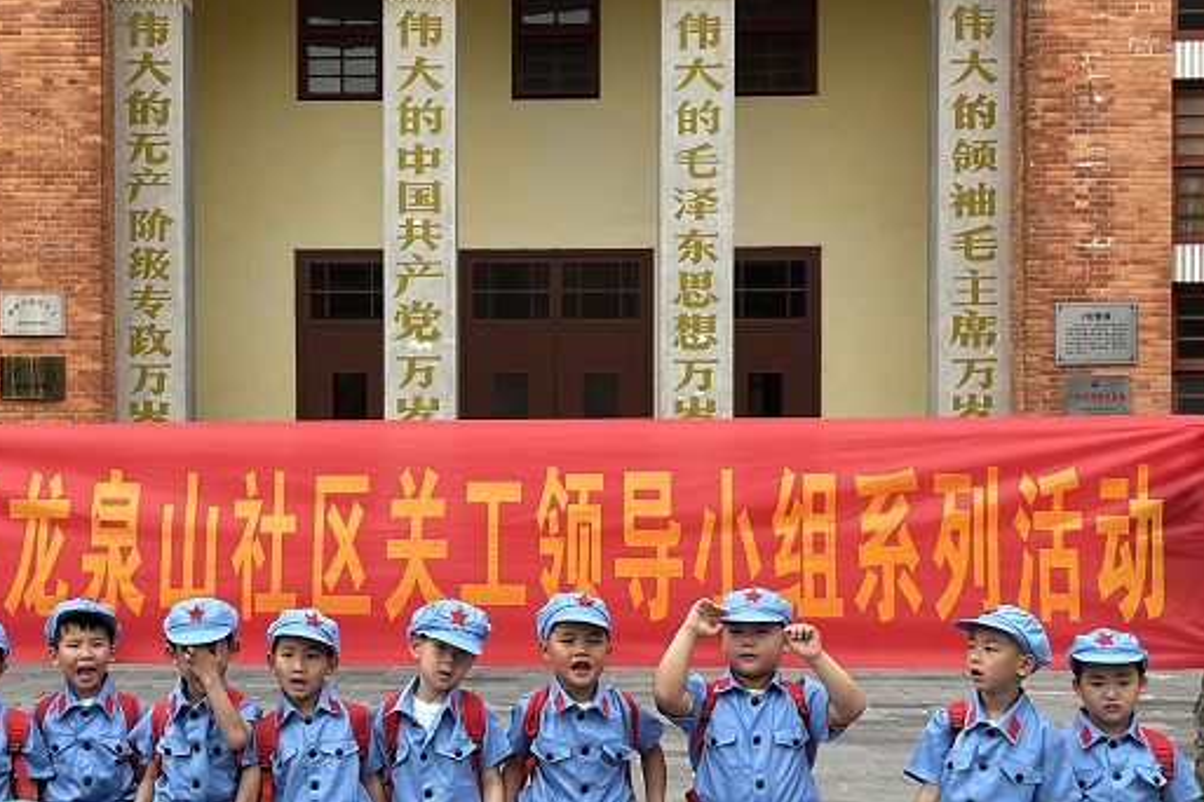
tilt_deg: +0.7
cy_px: 446
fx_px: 2508
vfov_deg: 18.2
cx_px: 425
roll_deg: -0.3
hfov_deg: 26.9
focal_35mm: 75
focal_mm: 5.96
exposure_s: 1/752
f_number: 1.6
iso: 50
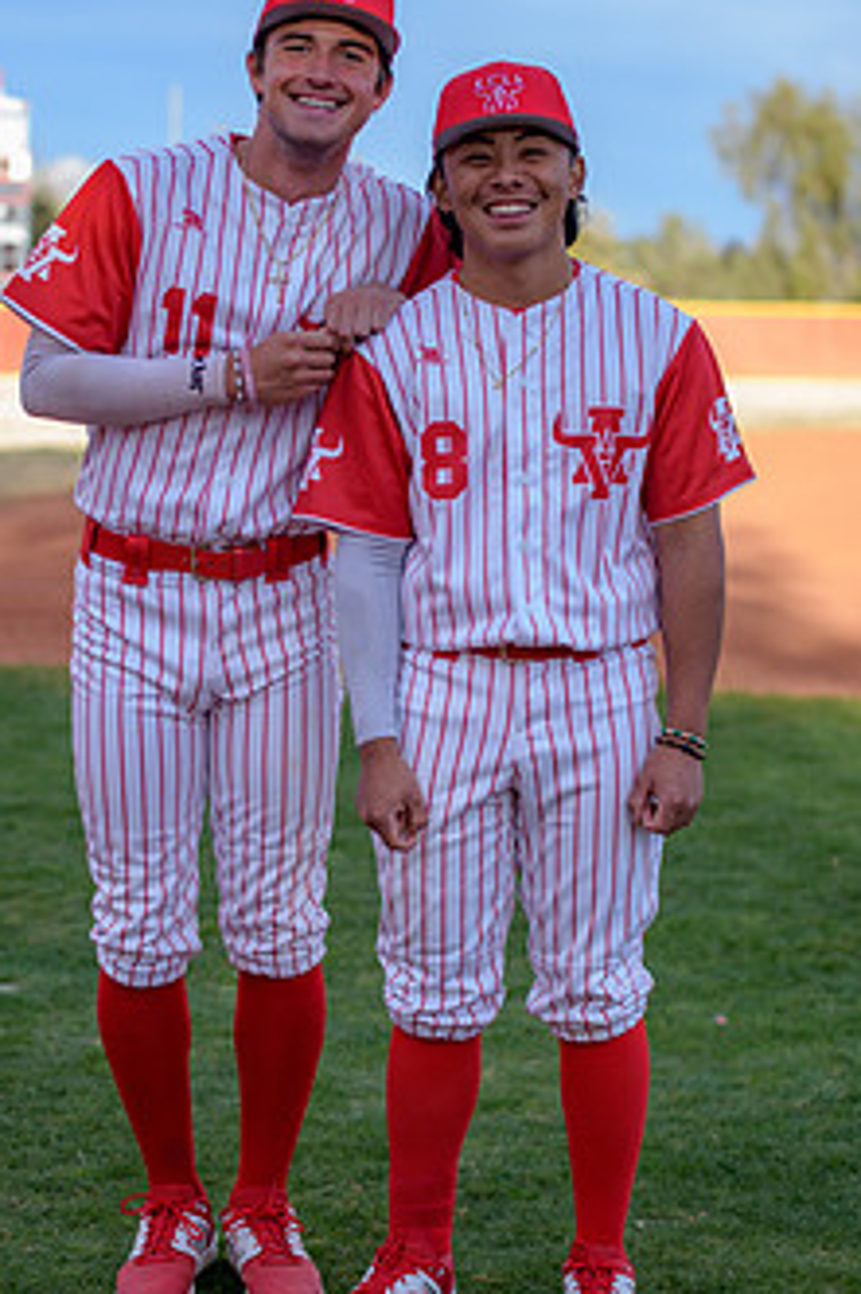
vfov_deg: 21.5
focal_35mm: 95
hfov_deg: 14.4
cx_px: 331
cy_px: 612
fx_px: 3411
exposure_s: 1/320
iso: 100
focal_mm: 70
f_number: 2.8
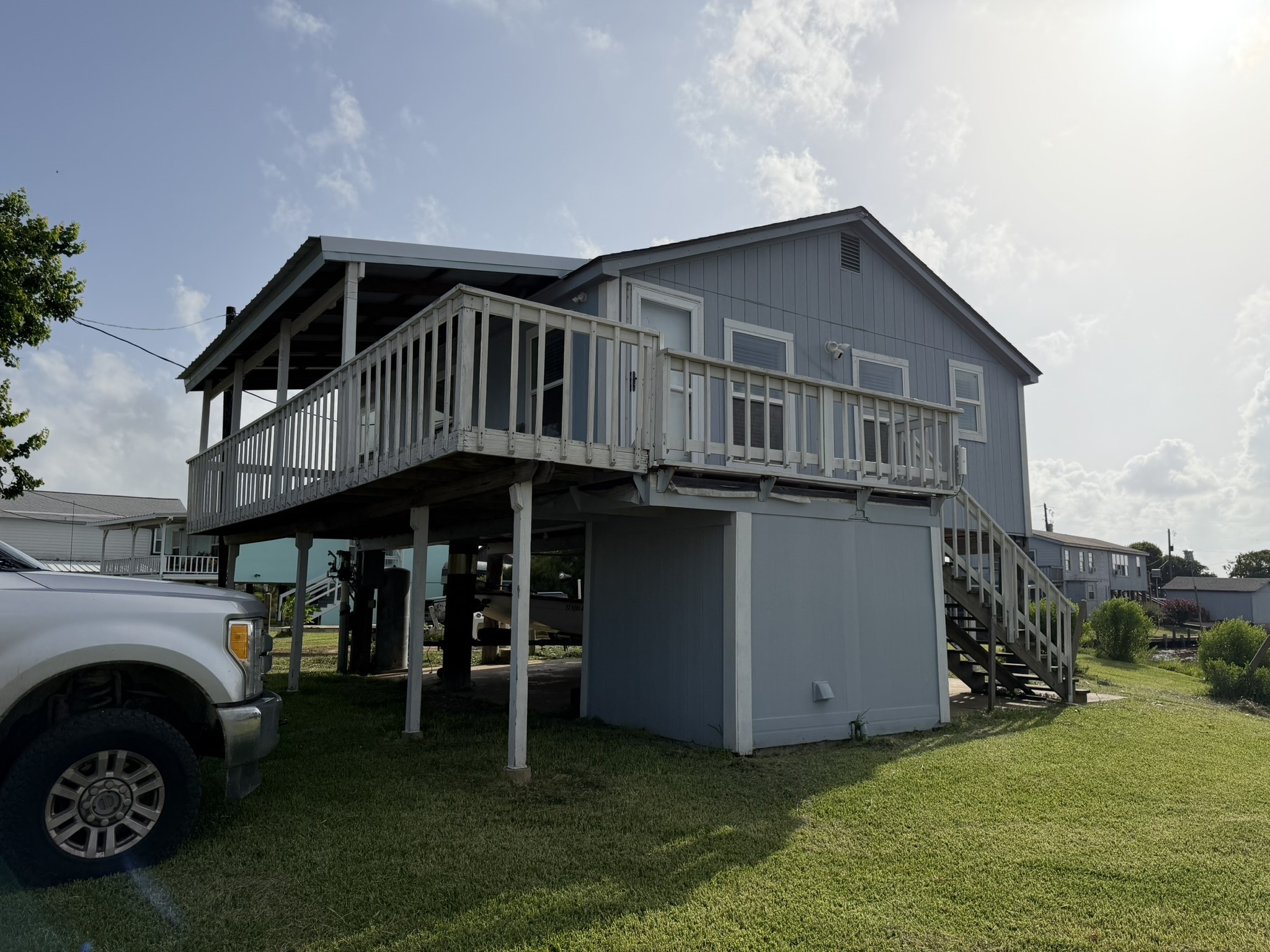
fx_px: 881
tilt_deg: +8.9
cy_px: 476
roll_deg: +0.9
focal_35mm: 24
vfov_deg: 56.8
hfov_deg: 71.6
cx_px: 635
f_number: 1.78
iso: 100
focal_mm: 6.76
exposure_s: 1/14286
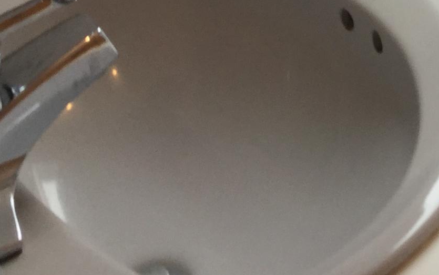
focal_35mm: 118
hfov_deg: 17.1
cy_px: -267
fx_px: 1412
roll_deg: +7.6
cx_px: 485
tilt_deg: -19.9
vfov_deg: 10.3
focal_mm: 3.3
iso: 32
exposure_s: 1/60
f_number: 2.4
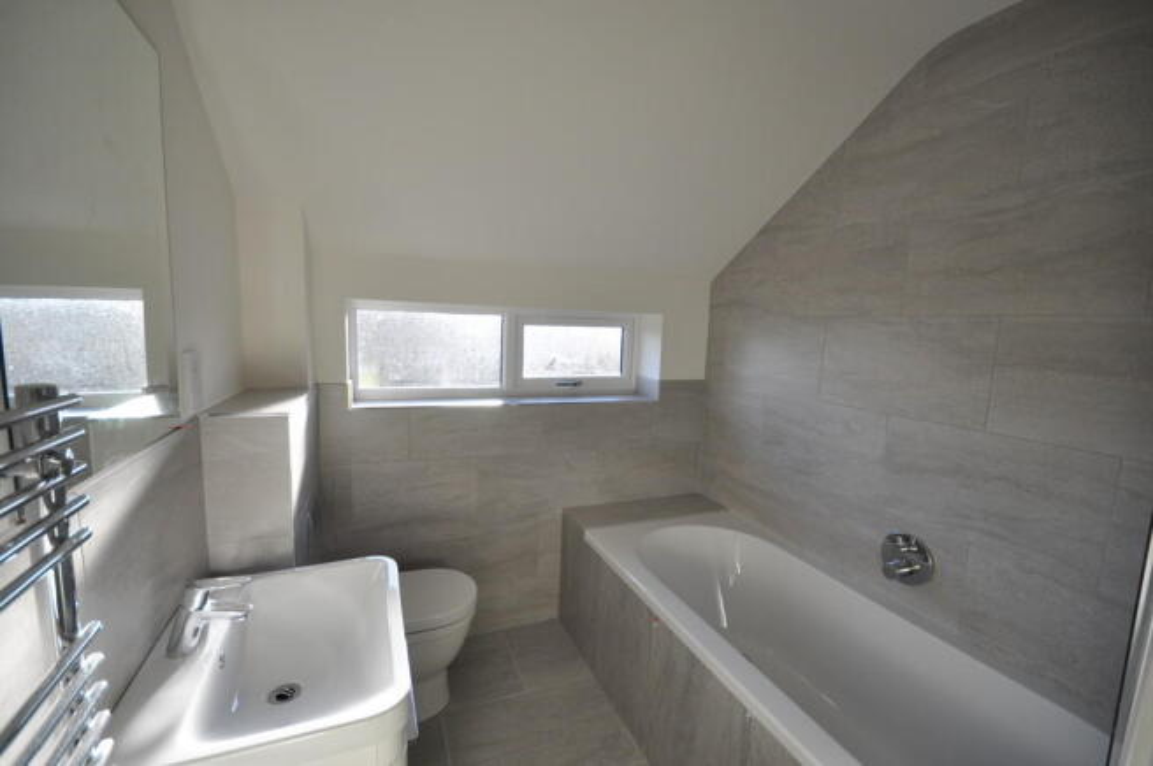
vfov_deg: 77.2
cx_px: 576
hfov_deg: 100.4
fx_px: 480
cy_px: 383
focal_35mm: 15
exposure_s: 1/125
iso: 360
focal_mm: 10
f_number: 5.6
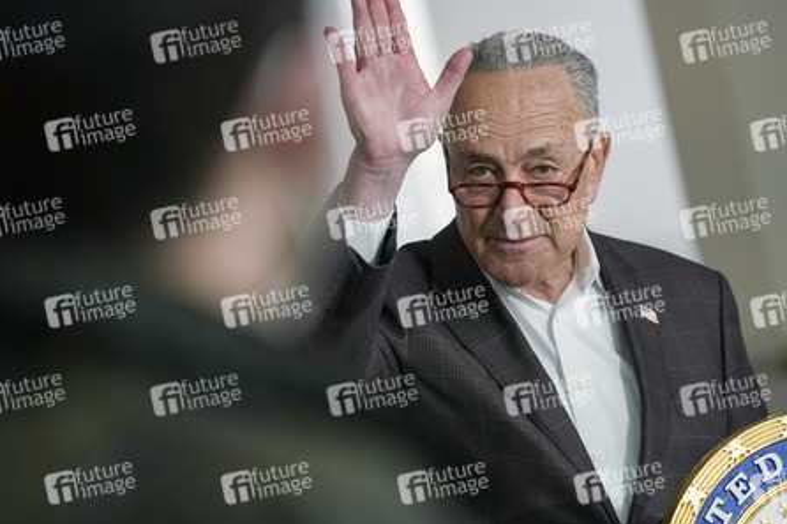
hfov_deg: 8.2
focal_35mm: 252
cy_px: 263
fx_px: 5507
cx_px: 394
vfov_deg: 5.4
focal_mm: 250
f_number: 5.6
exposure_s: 1/320
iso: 4000
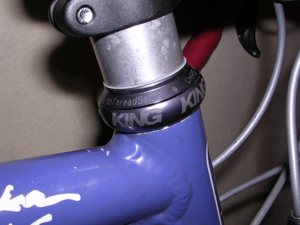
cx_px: 150
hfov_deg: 49.0
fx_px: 329
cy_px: 112
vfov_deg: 37.7
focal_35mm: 38
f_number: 5.6
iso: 100
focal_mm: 5.8
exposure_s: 1/60.1
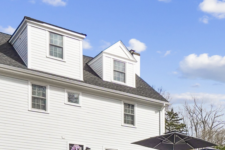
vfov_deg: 21.0
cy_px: 222
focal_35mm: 55
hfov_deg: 35.7
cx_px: 160
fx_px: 344
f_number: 9
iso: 1000
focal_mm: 10
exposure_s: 1/2000
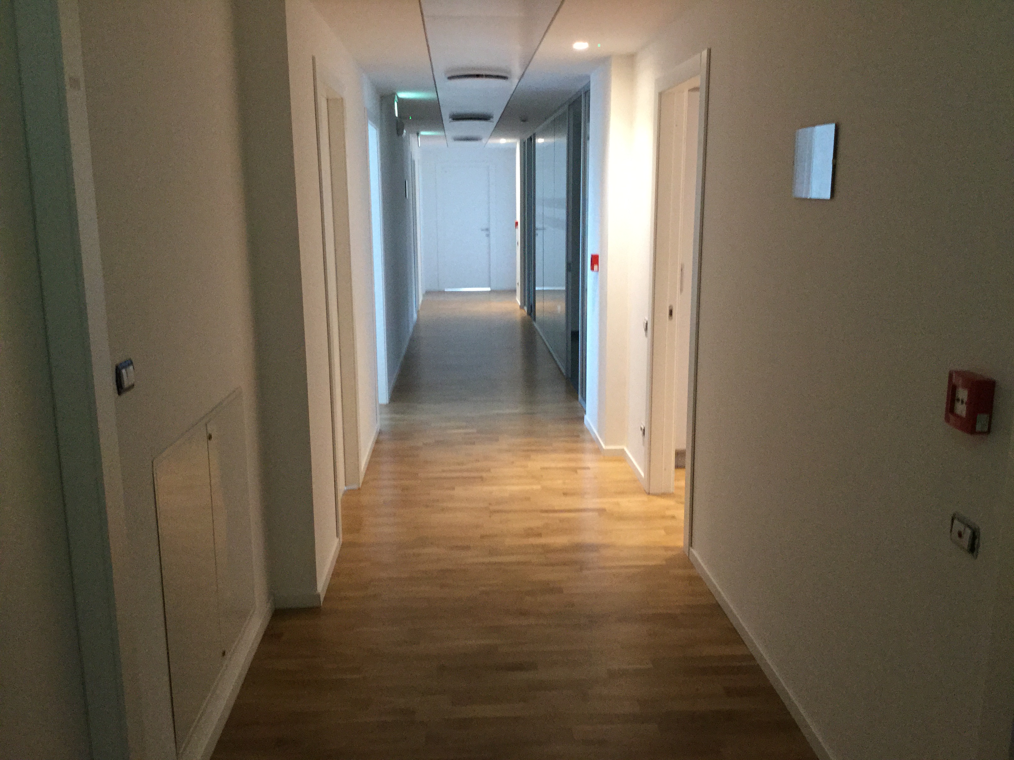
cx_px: 507
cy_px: 380
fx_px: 908
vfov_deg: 45.4
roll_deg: -0.2
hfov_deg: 58.4
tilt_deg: -11.6
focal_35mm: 31
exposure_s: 1/20
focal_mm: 3.3
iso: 200
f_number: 2.4
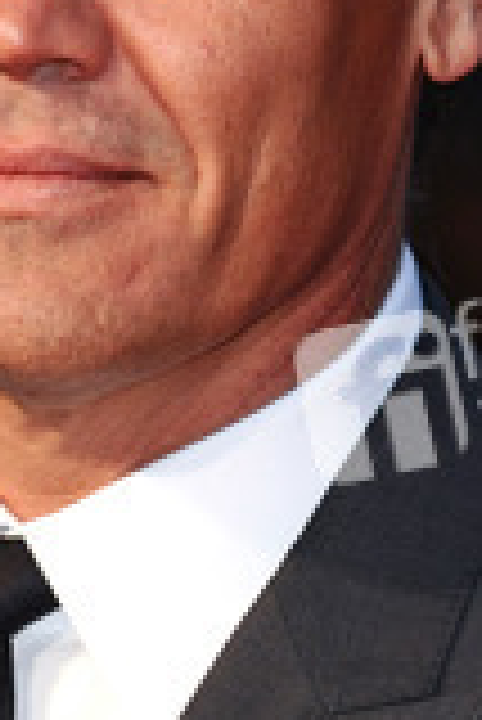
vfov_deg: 3.3
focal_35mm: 620
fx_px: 12429
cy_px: 153
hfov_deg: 2.2
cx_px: 119
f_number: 4
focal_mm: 165
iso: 320
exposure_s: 1/200
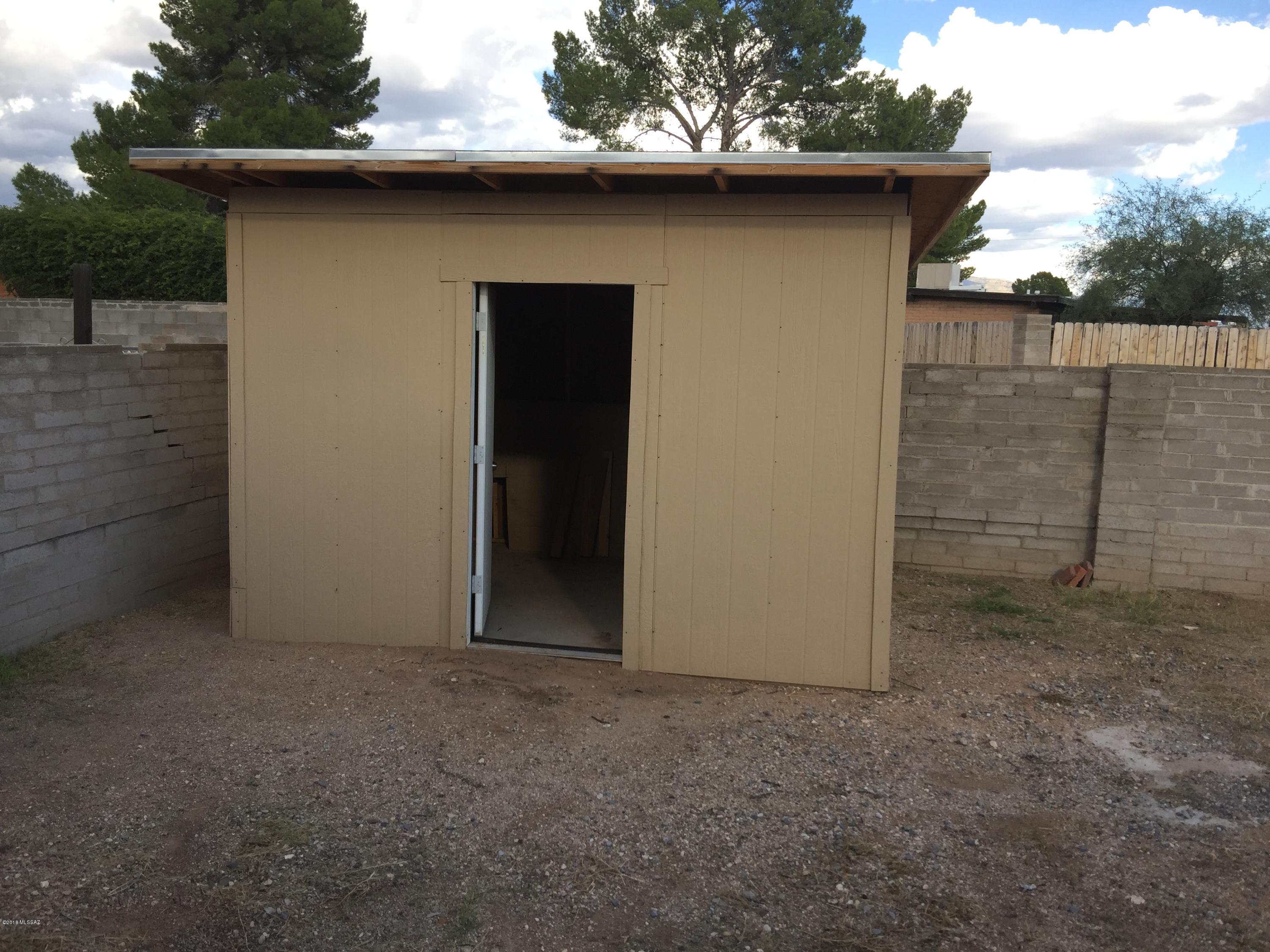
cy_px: 476
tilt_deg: -7.8
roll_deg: -1.5
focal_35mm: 29
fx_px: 1064
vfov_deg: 48.2
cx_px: 635
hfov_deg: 61.7
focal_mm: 4.15
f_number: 2.2
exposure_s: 1/599
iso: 32
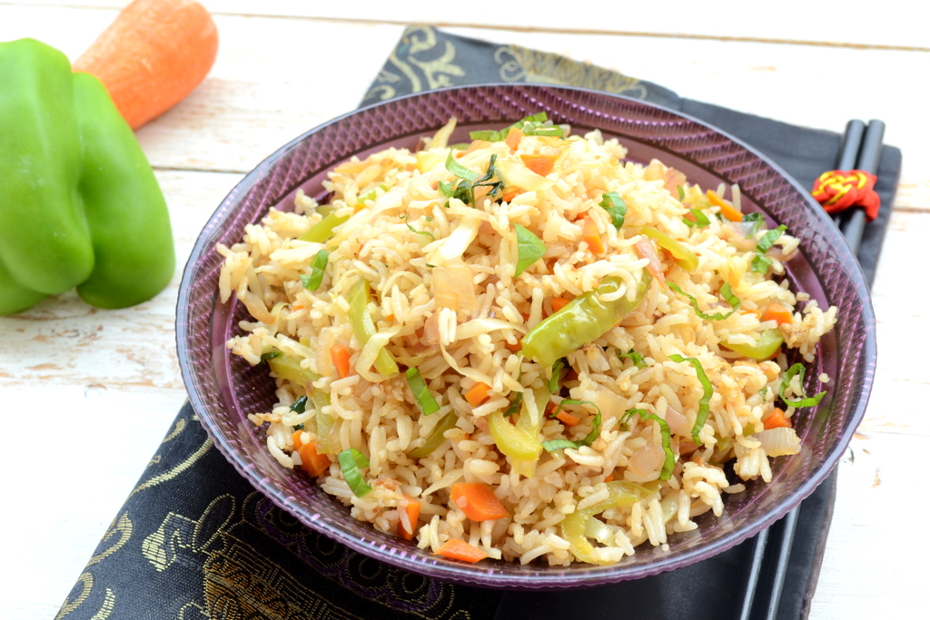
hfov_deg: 36.9
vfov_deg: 25.1
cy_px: 310
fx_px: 1395
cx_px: 465
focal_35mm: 54
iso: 200
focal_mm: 36
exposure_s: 1/30
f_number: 11
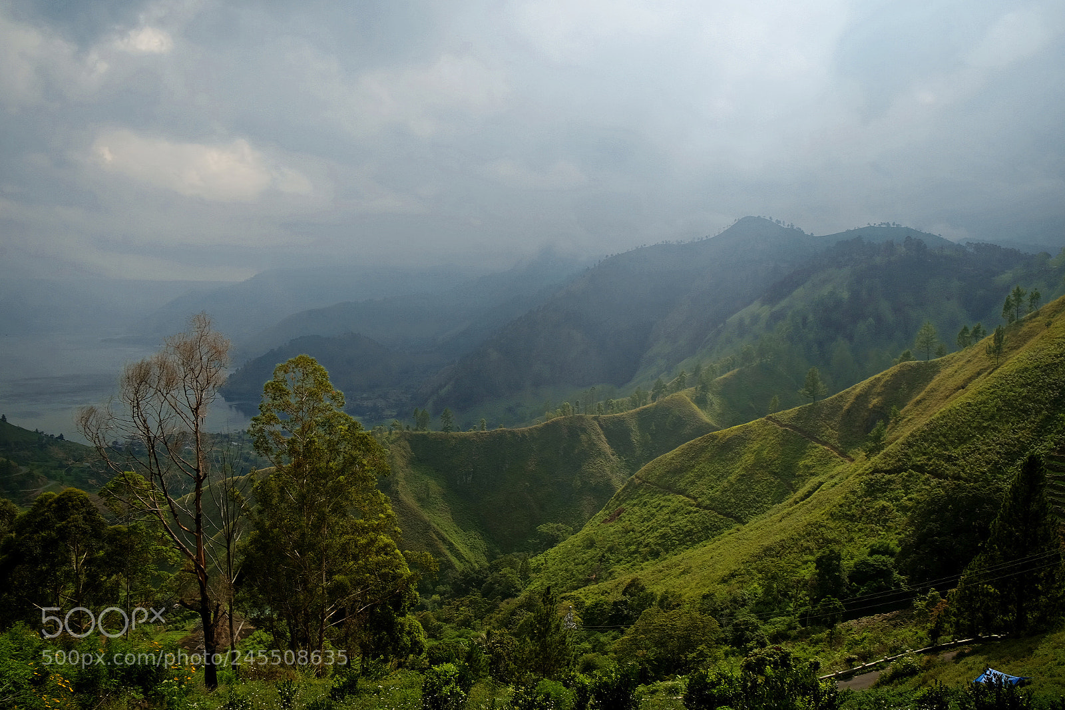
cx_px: 532
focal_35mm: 44
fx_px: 1301
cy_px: 355
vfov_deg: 30.5
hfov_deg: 44.5
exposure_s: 1/100
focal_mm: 29.5
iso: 200
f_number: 7.1
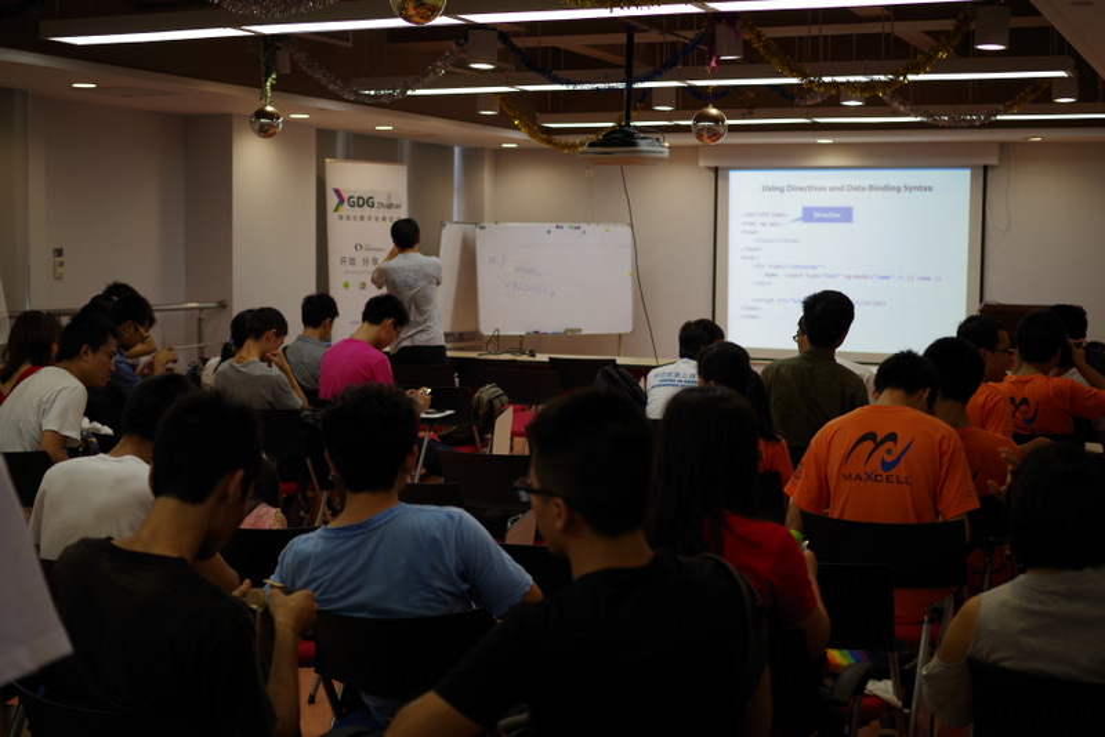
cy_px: 368
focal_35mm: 52
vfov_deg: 26.0
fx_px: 1597
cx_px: 552
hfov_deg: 38.2
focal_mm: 35
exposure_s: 1/60
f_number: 2.4
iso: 200
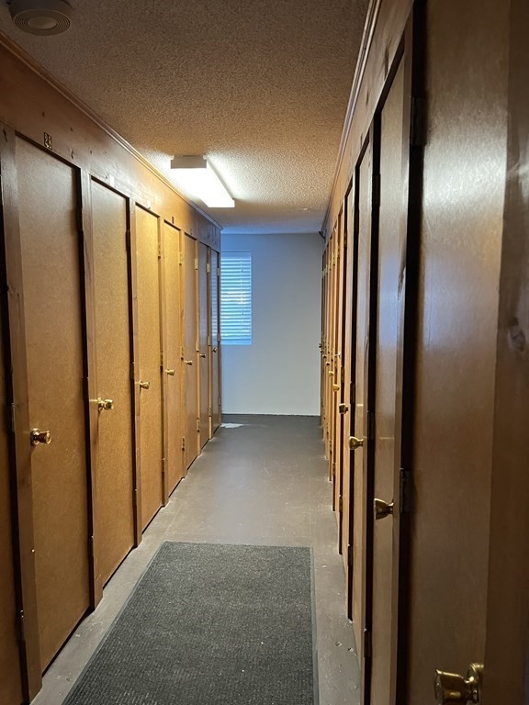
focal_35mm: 26
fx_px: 530
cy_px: 352
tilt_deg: -6.2
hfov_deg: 53.1
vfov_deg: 67.3
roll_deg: +0.5
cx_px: 264
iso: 400
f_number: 1.6
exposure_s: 1/60
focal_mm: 5.1
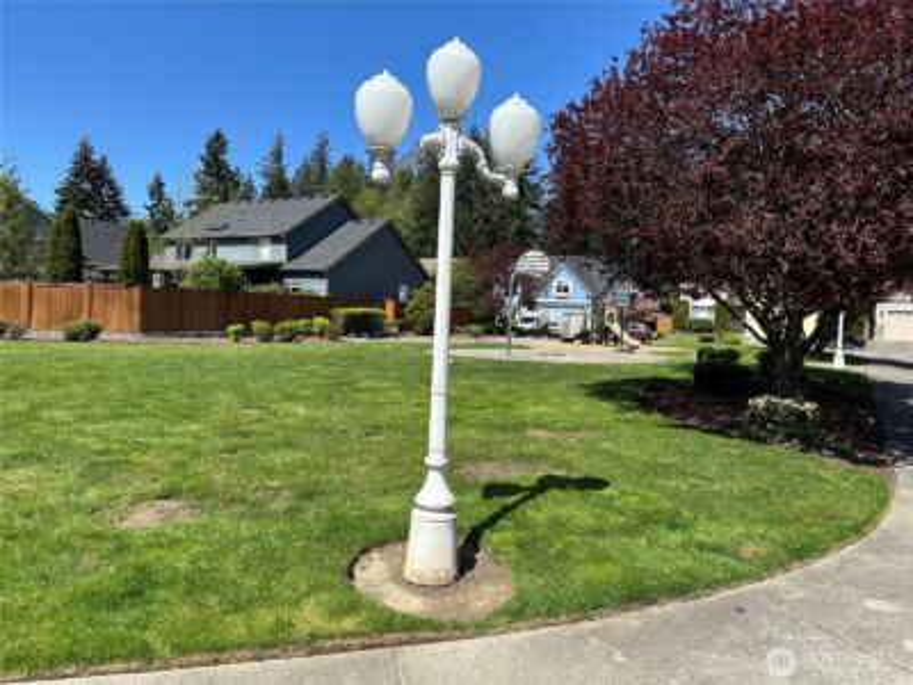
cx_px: 456
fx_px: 633
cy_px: 342
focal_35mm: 24
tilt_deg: -1.1
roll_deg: -3.4
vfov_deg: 56.8
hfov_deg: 71.6
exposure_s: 1/3247
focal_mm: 6.86
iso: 80
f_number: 1.78
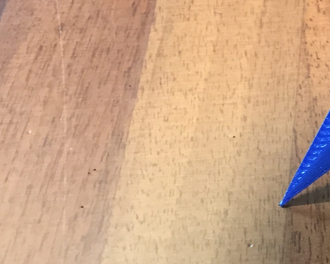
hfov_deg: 16.8
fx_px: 986
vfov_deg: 14.4
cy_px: -113
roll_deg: -2.9
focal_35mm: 101
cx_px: 531
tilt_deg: -44.9
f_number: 2.2
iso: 125
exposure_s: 1/33
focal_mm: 4.15
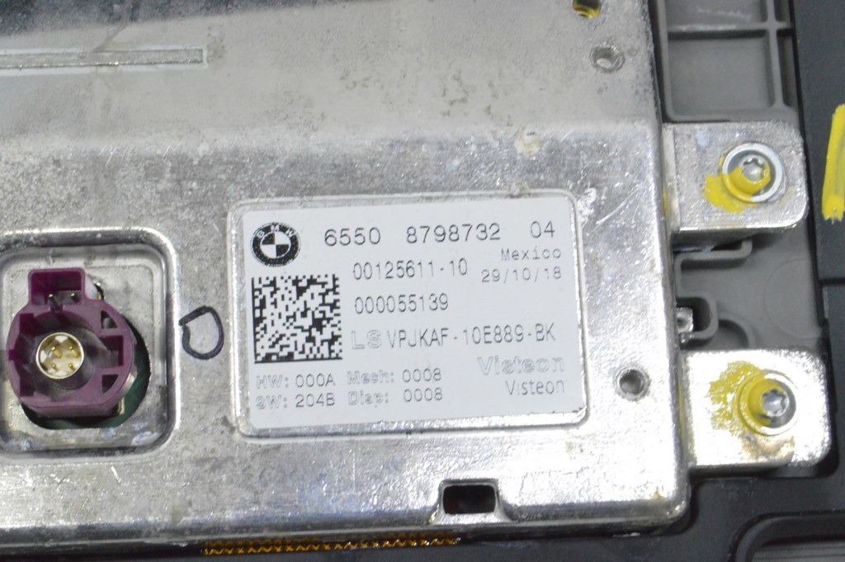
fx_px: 1935
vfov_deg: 16.5
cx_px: 422
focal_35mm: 82
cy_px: 281
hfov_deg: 24.6
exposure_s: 1/20
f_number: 20
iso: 6400
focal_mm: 55
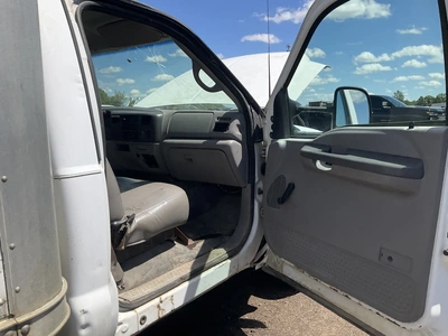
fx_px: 375
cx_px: 224
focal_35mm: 29
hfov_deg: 61.7
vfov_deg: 48.2
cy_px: 168
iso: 25
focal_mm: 3
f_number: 1.8
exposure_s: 1/2227
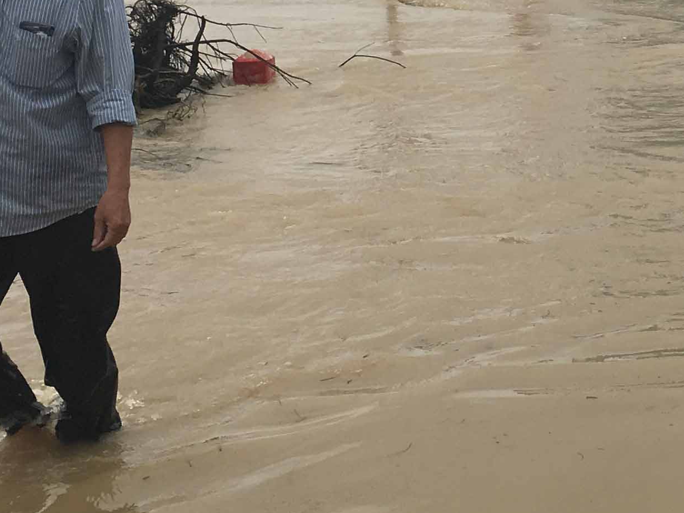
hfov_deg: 19.8
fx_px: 1877
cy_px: -107
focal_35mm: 95
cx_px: 753
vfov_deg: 15.0
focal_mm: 4.15
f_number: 2.2
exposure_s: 1/496
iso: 25
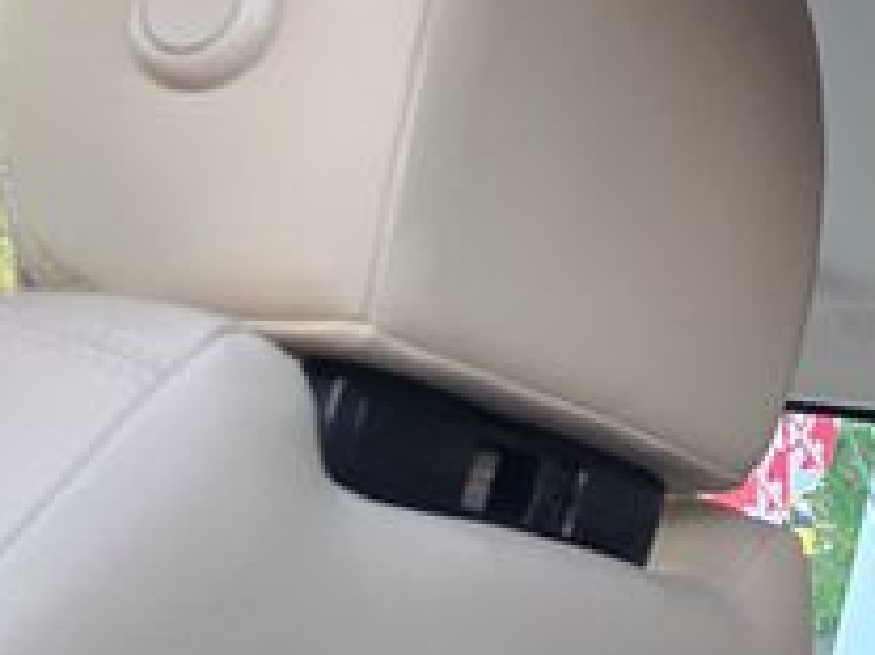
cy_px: 427
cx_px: 1272
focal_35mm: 71
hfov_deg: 22.9
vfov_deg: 20.6
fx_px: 1794
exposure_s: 1/180
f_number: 1.7
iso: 200
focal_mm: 6.3
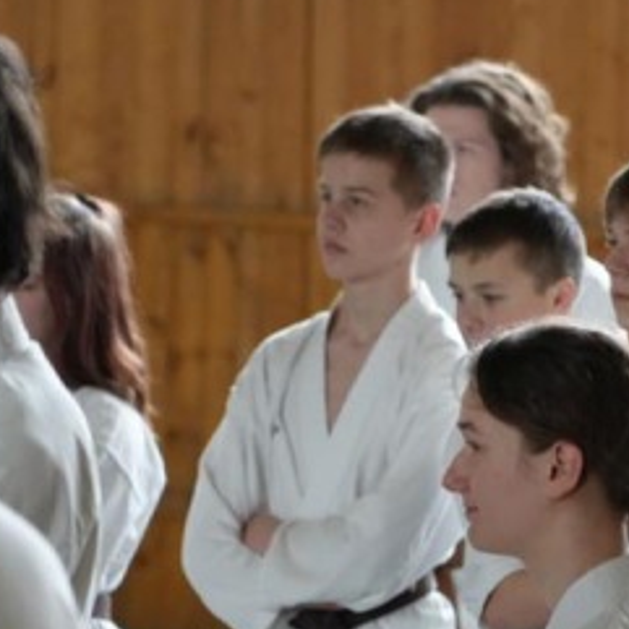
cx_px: 545
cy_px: 555
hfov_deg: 5.9
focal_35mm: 296
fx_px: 6085
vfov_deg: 5.9
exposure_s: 1/160
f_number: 4
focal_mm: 105
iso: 6400
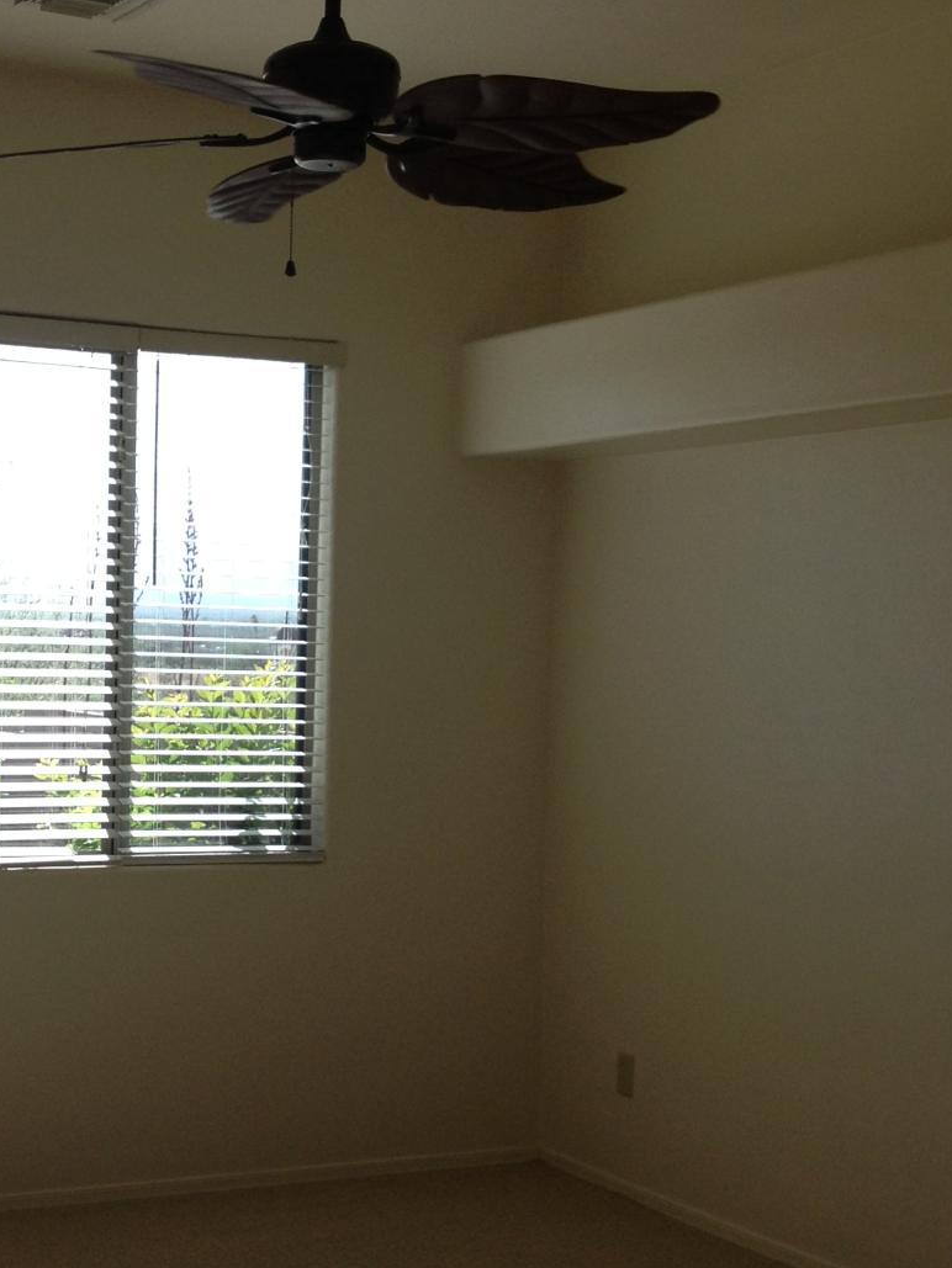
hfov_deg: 21.5
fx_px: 2493
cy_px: 717
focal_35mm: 68
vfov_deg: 28.5
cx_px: 286
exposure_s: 1/635
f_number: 2.4
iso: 64
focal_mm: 4.28
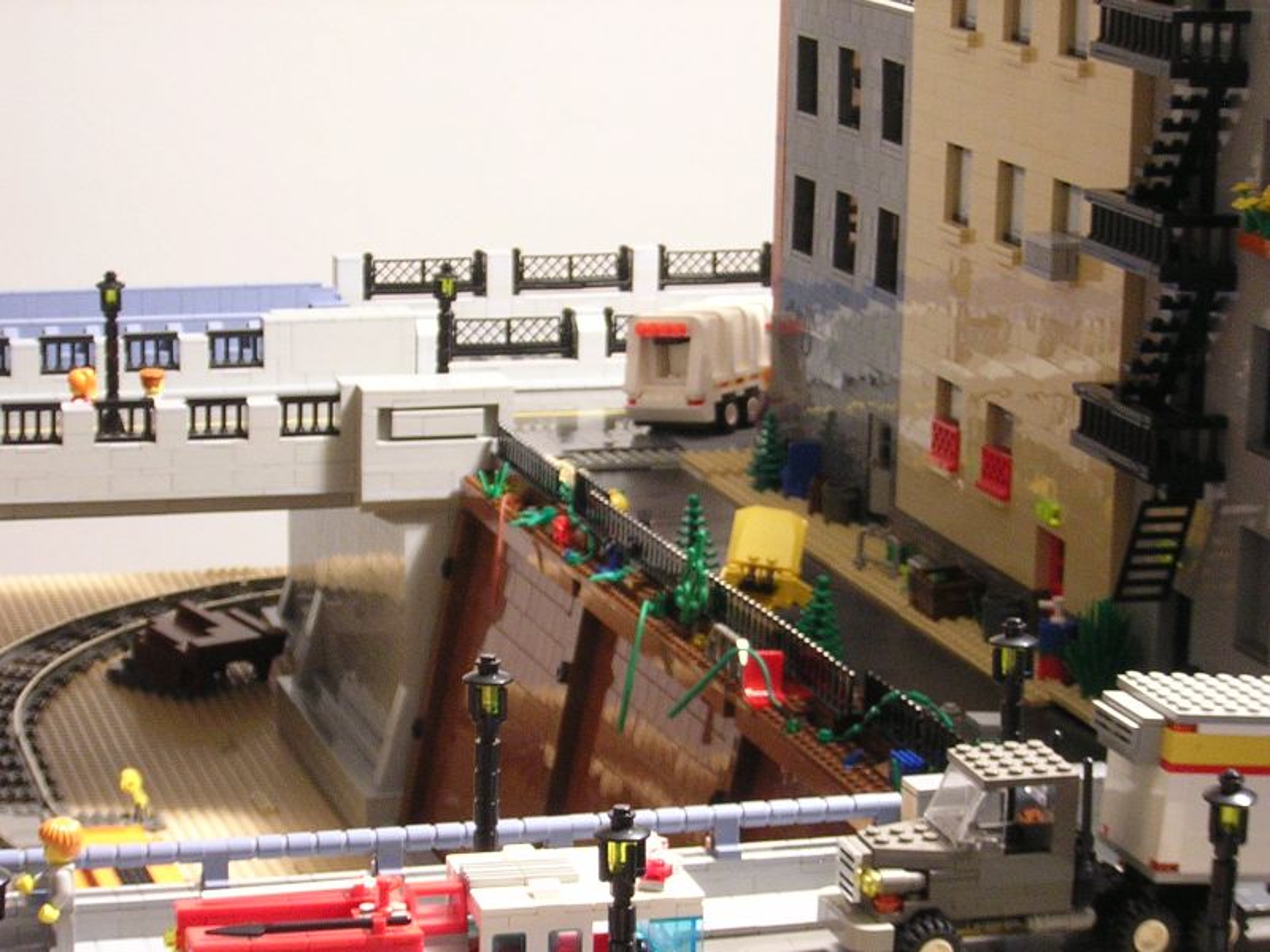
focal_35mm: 108
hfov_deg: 18.2
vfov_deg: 13.7
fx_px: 3962
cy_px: 476
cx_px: 635
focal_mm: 14.1
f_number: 4.7
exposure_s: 1/1.3
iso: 400
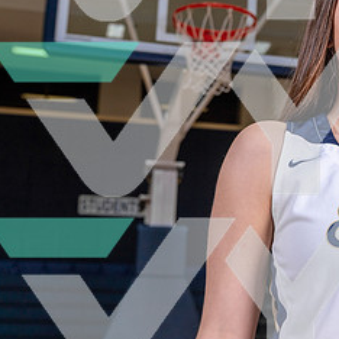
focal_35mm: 82
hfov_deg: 20.3
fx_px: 909
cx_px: 356
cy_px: 120
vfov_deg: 21.1
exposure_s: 1/125
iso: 100
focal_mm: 39
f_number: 5.6
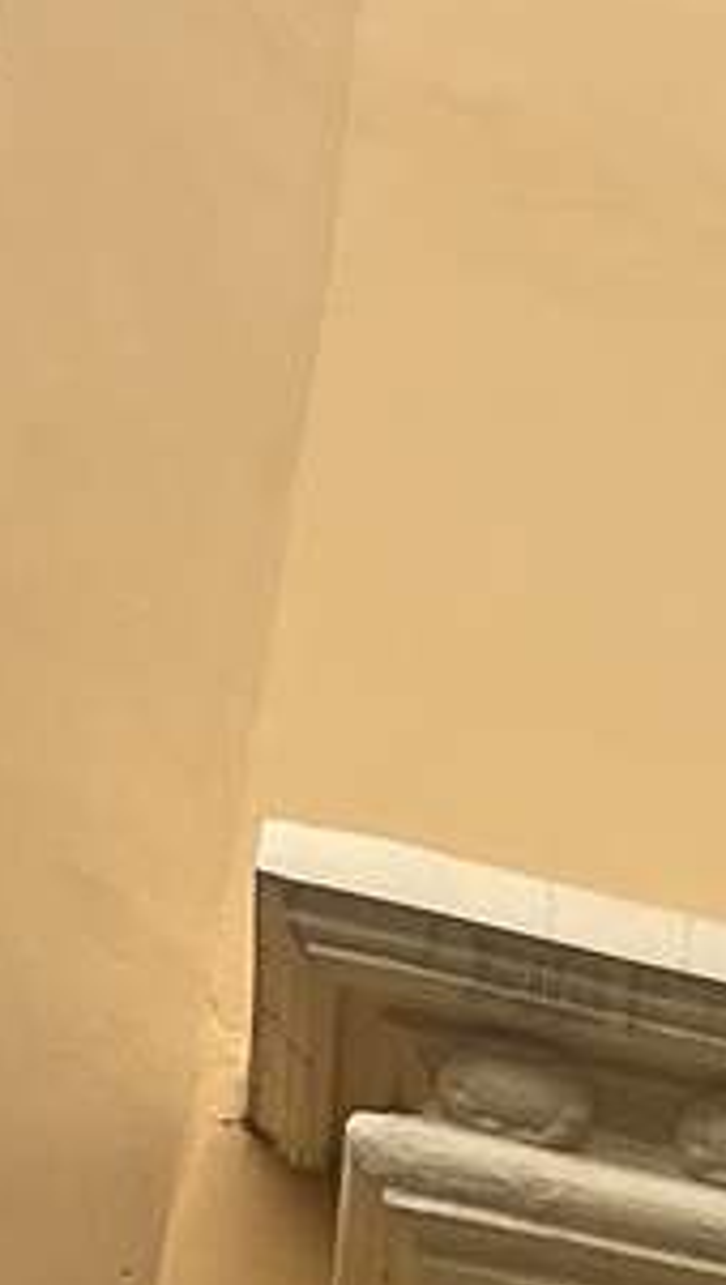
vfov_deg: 10.2
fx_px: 6414
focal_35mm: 188
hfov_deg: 5.9
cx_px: 2362
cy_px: 2882
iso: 32
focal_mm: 4.2
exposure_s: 1/654
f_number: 1.6
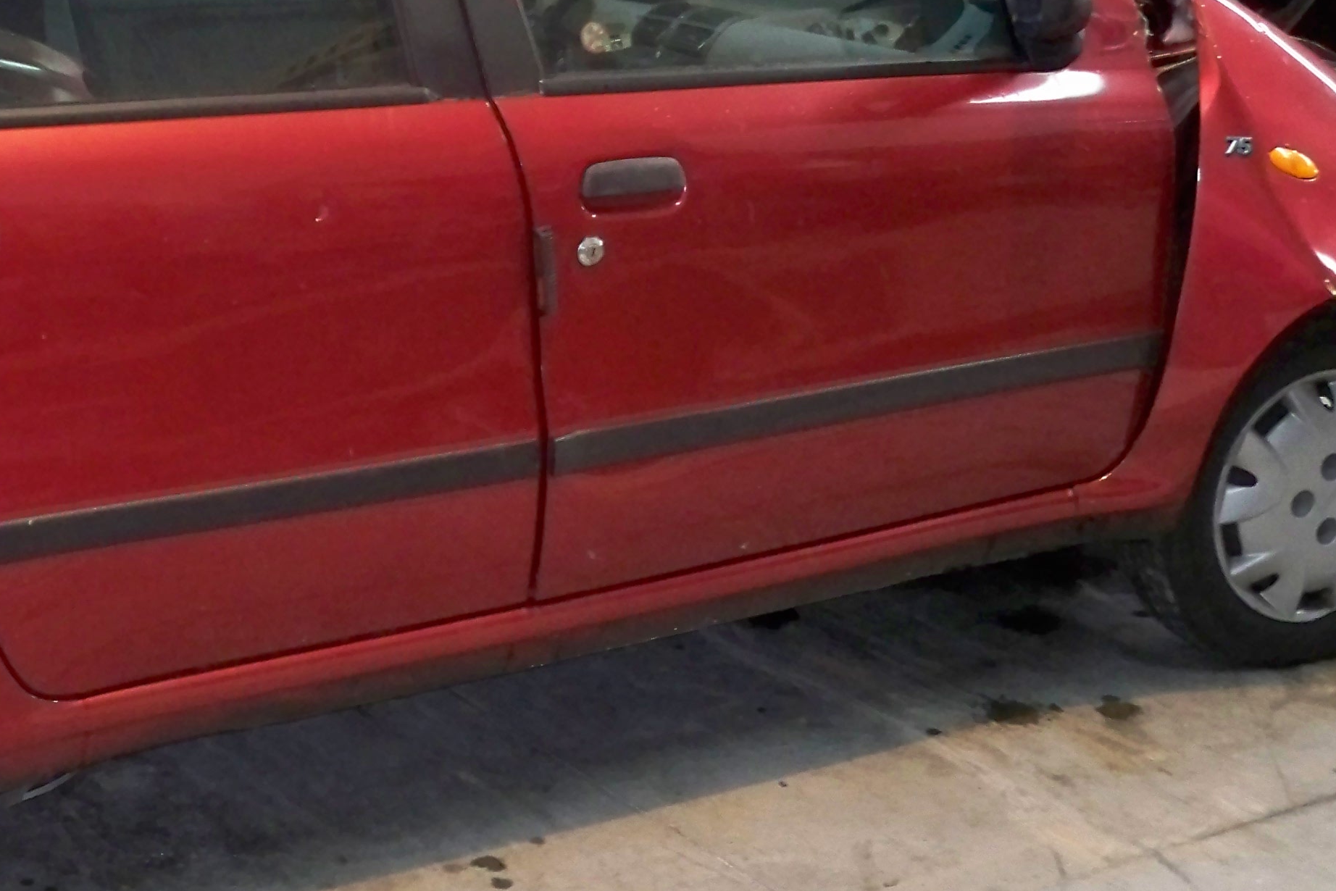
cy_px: 206
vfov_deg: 18.8
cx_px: 291
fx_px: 2672
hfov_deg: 27.6
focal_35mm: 72
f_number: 3.1
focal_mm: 6.3
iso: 400
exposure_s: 1/60
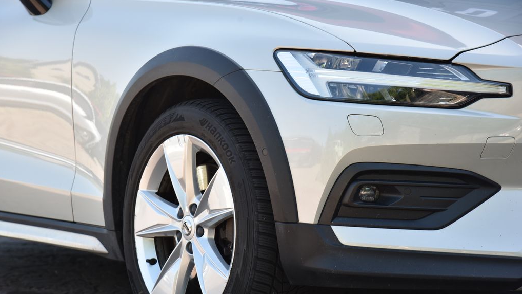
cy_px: 174
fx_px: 1605
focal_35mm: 116
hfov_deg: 18.5
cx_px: 260
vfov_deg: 10.4
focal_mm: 110
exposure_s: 1/200
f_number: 7.1
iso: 500
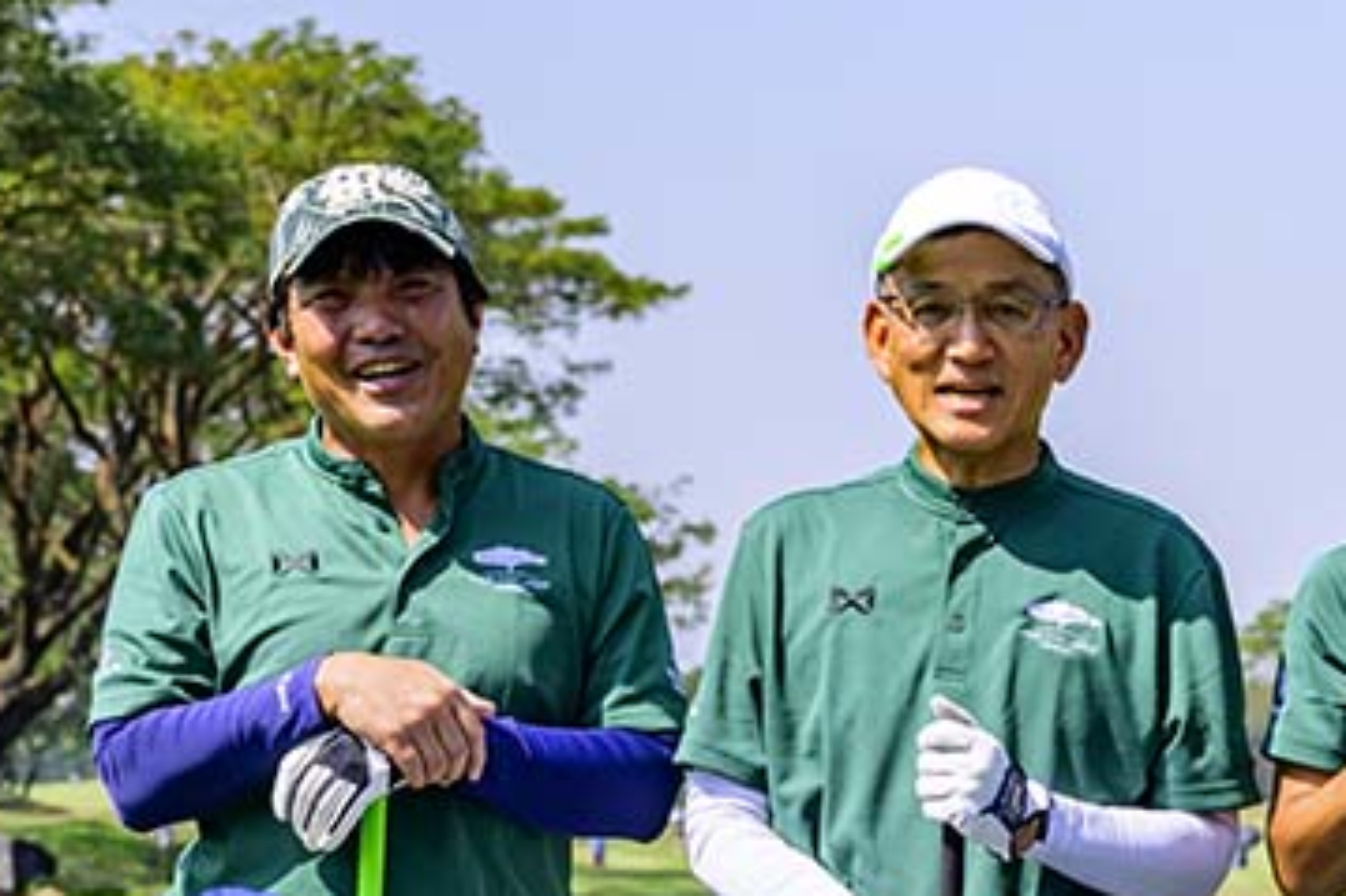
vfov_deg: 10.9
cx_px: 1324
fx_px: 4597
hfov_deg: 16.3
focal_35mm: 123
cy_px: 1170
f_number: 5
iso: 280
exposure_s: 1/1600
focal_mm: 46
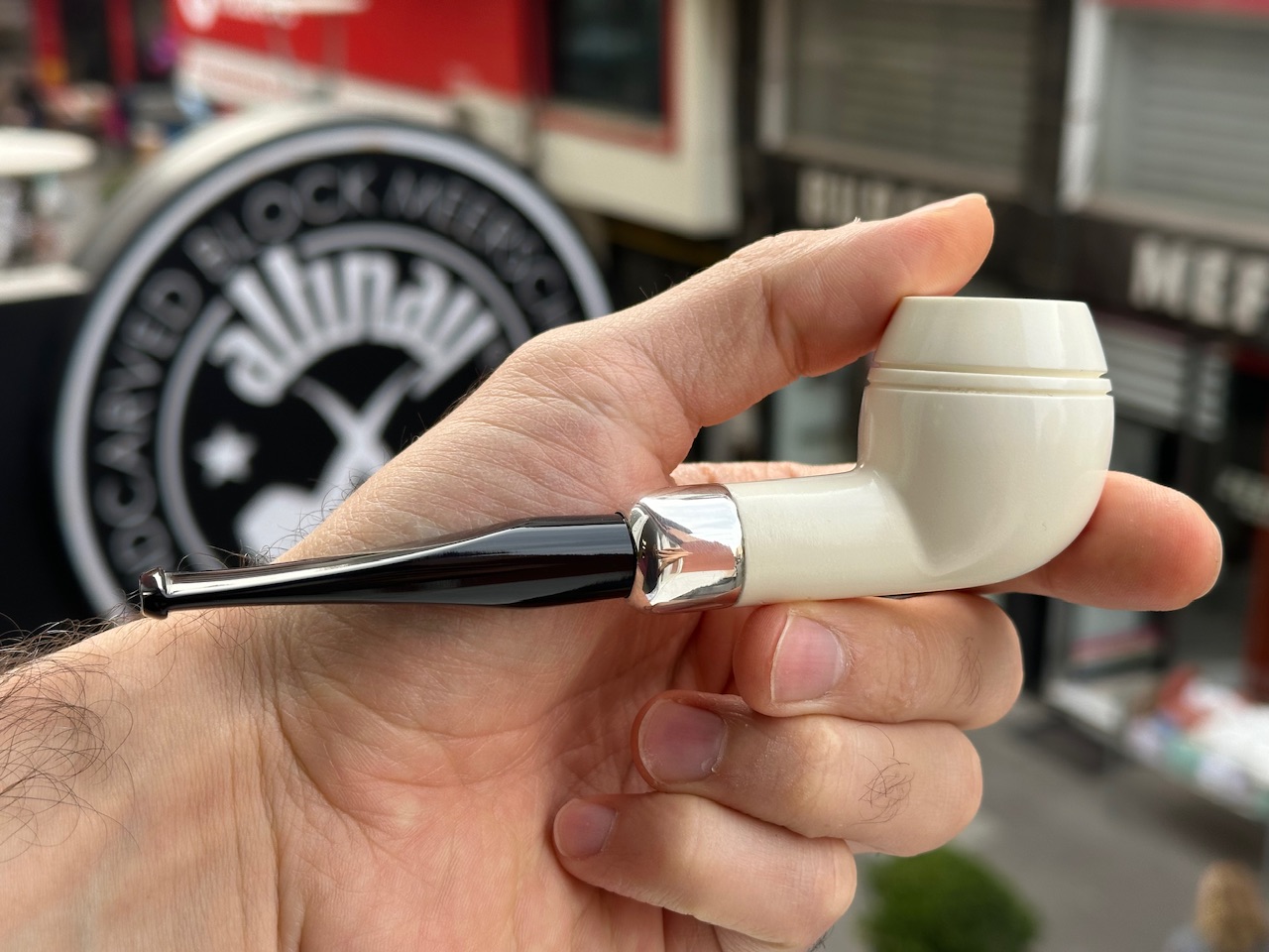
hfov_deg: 39.7
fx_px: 1760
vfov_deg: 30.3
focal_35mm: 48
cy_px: 476
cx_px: 634
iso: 64
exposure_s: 1/690
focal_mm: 6.86
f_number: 1.78
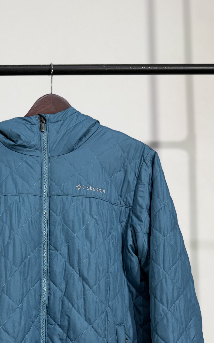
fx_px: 383
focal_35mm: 41
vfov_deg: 46.4
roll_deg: +0.8
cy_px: 260
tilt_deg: +3.0
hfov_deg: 30.6
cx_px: 49
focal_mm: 6.76
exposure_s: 1/100
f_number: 1.78
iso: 100
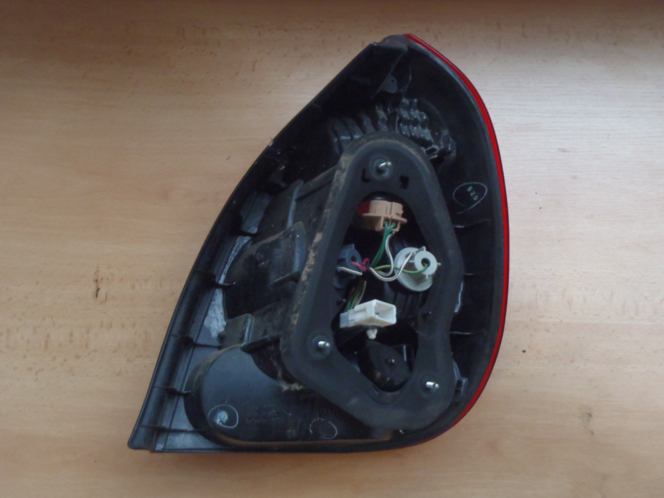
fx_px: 710
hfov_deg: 50.1
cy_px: 249
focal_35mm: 37
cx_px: 332
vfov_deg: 38.7
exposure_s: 1/8
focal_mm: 6.64
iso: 400
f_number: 4.7
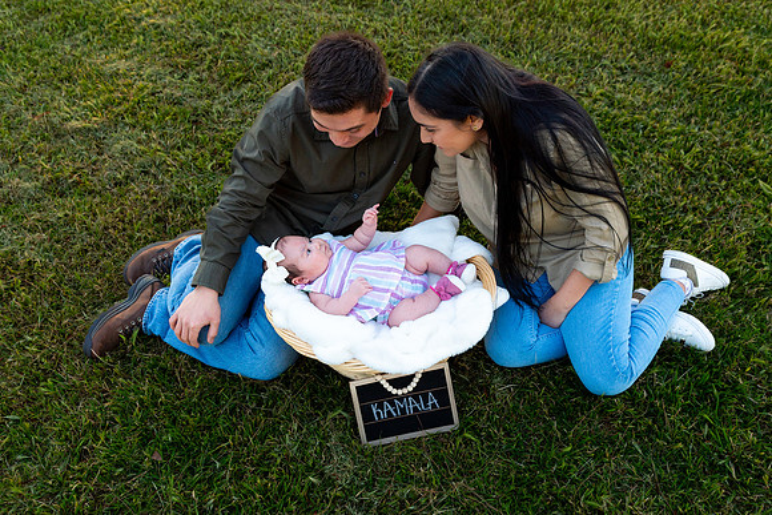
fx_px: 665
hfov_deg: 60.3
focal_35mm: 31
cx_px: 386
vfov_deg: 42.3
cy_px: 258
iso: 200
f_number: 5.6
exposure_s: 1/320
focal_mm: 31
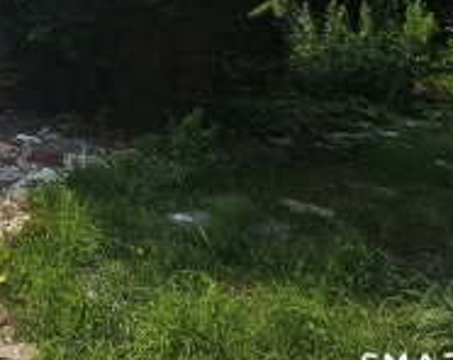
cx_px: -61
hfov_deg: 40.3
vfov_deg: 34.3
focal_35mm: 35
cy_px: -66
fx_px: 468
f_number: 2.2
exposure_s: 1/2544
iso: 50
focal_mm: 2.2
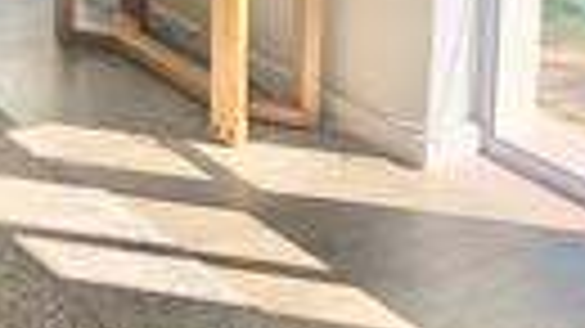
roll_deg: -1.5
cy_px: -261
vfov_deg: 11.9
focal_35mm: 94
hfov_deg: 22.0
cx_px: 27
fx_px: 1458
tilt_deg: -6.8
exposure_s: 1/432
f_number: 1.8
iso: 20
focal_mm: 3.99
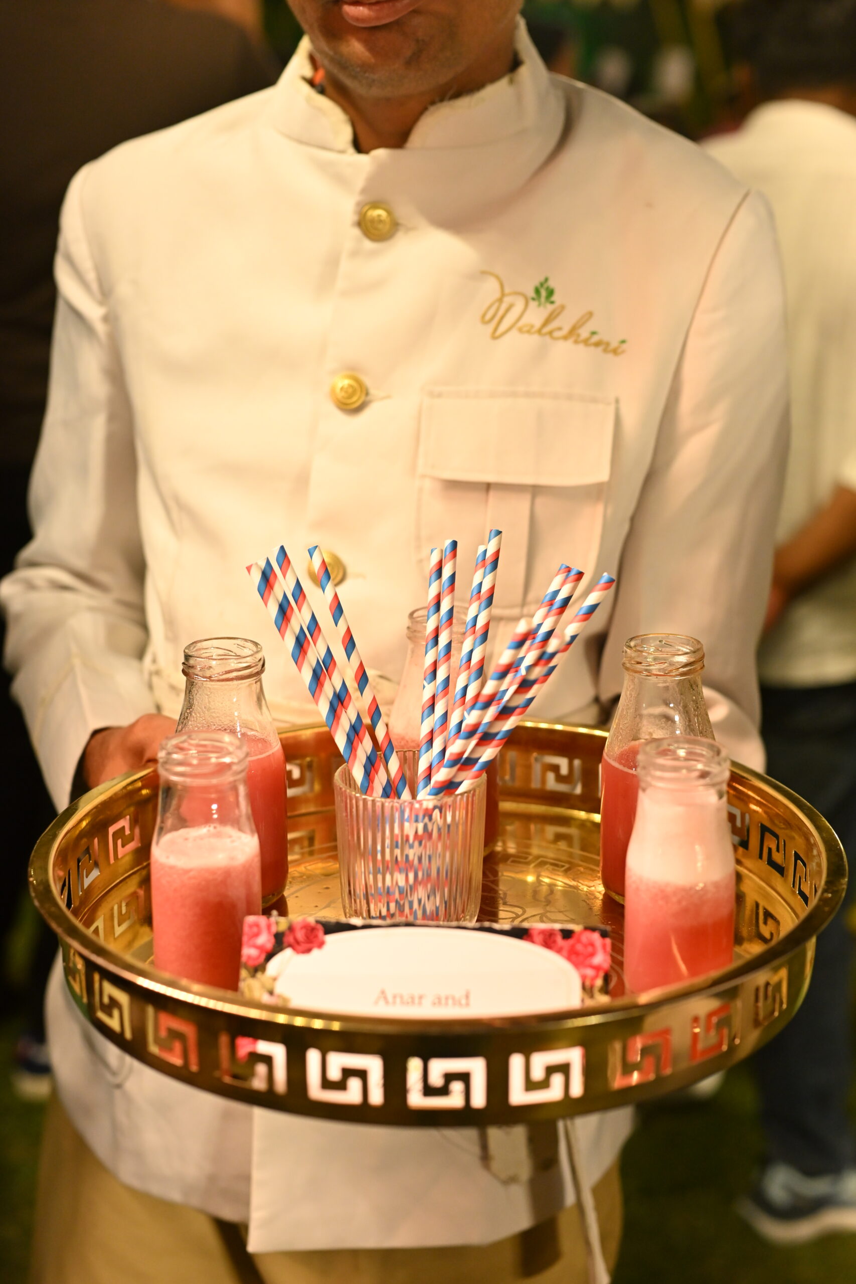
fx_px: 1783
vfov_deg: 39.6
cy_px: 642
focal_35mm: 50
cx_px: 428
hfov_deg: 27.0
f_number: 3.2
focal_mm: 50
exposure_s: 1/500
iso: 1600
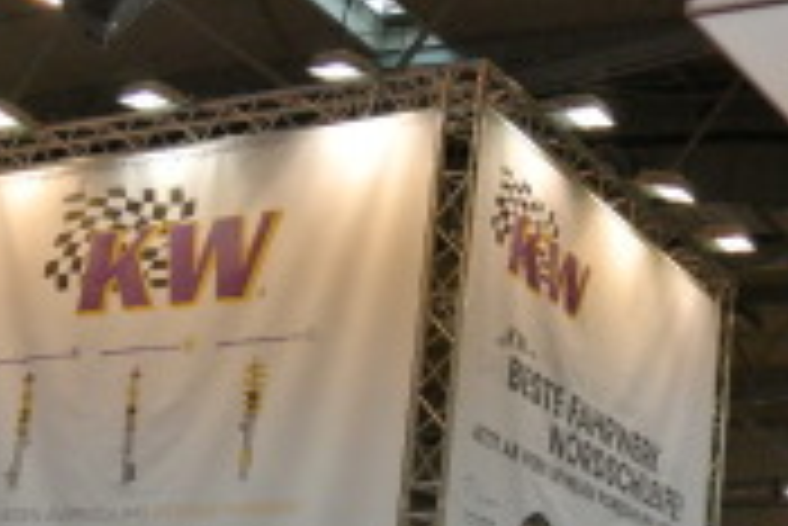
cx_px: 545
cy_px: 562
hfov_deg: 24.6
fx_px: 1796
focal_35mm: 82
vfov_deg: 16.2
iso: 1100
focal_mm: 10
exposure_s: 1/500
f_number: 3.5
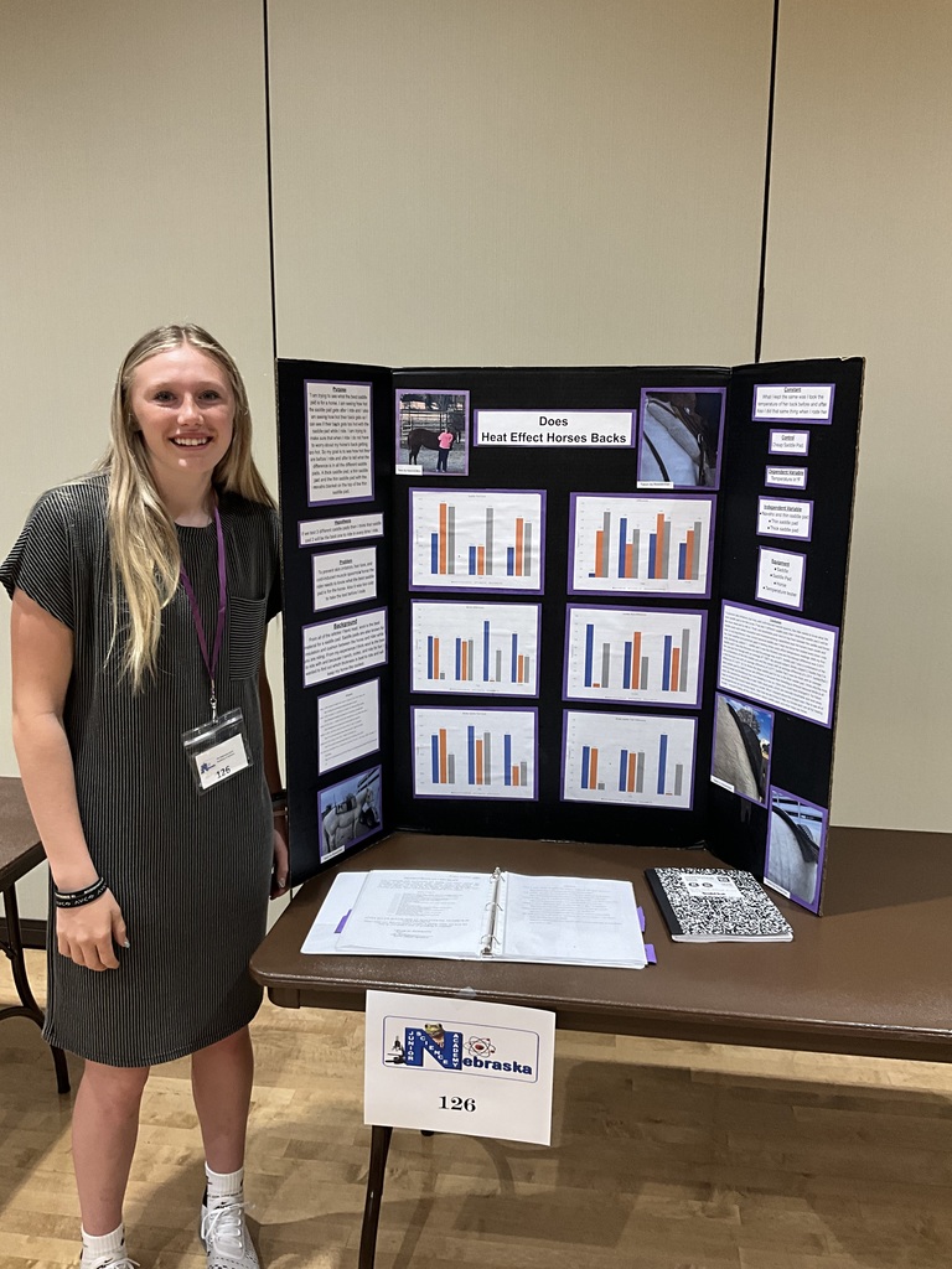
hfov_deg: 48.2
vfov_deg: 61.7
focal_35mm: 29
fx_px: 1063
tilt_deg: -10.4
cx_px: 476
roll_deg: -1.4
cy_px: 634
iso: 80
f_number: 1.8
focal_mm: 3
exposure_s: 1/60
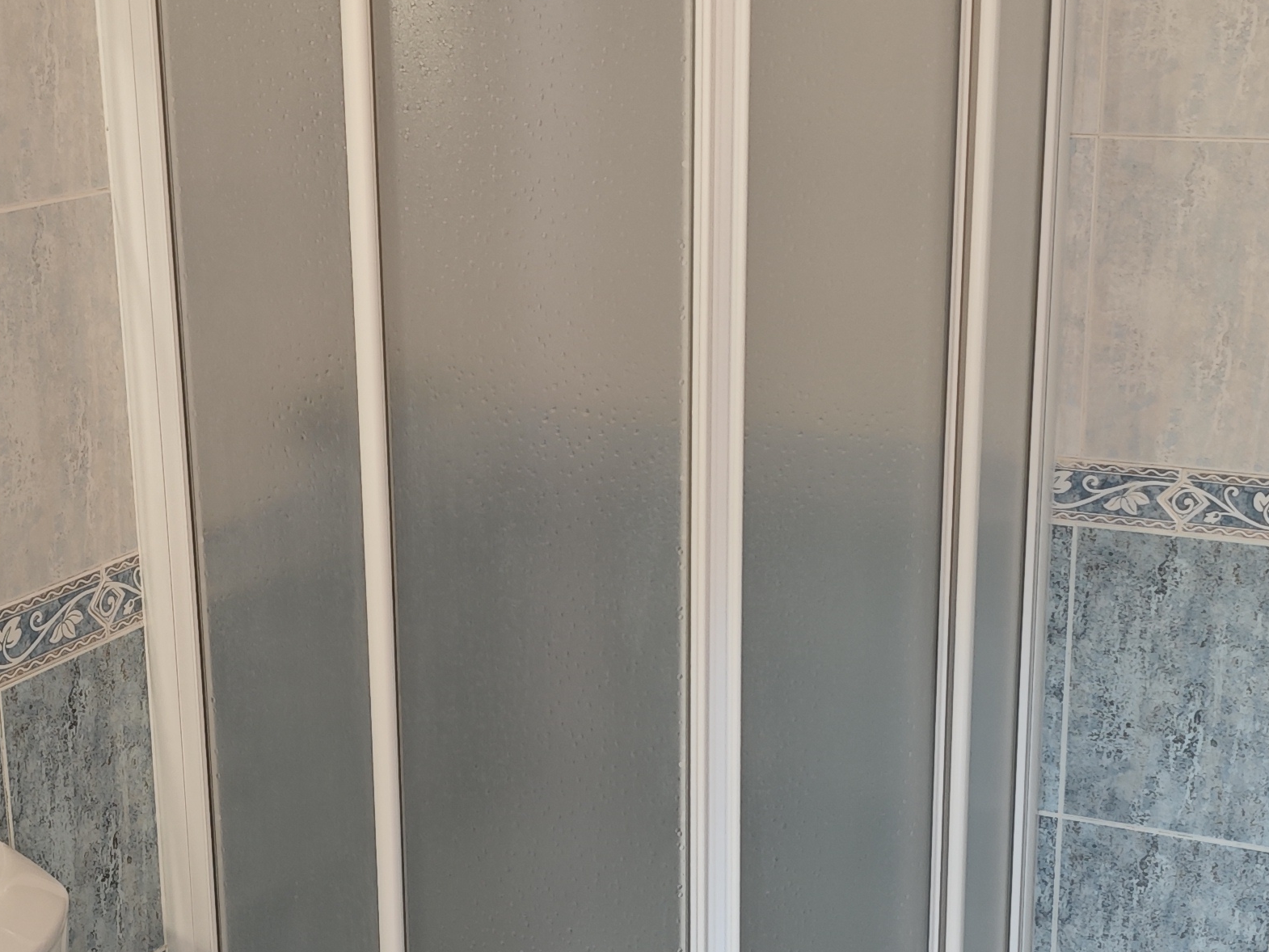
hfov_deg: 32.1
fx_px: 2200
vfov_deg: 24.4
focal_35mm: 60
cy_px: 557
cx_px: 560
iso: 250
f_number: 1.6
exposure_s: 1/100
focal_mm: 6.55
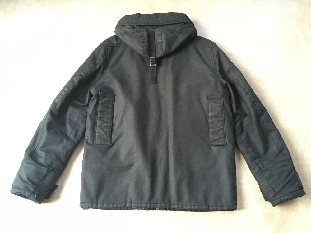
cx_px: 156
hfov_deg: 61.7
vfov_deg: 48.2
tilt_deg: -70.8
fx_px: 261
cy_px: 116
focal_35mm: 29
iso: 800
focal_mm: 4.15
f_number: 2.2
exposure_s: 1/17
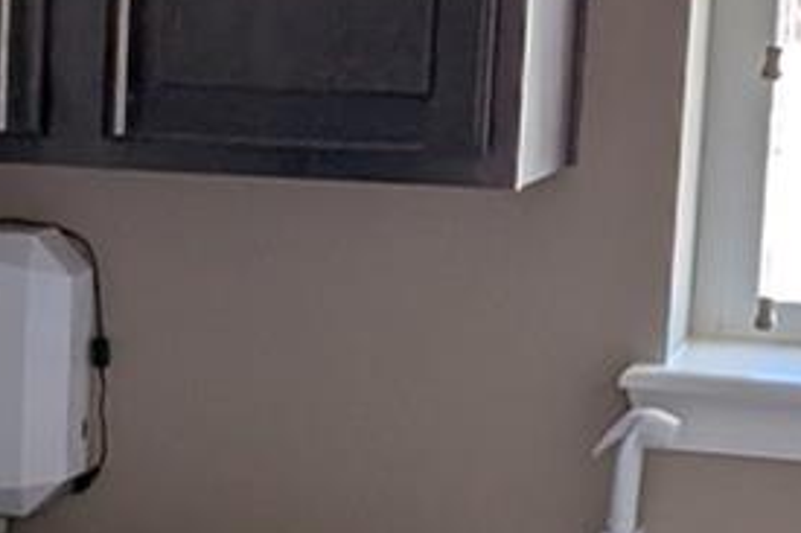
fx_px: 3224
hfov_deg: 13.8
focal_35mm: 145
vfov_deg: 9.4
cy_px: 402
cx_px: -151
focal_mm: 6.9
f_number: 1.68
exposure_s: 1/395
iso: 238
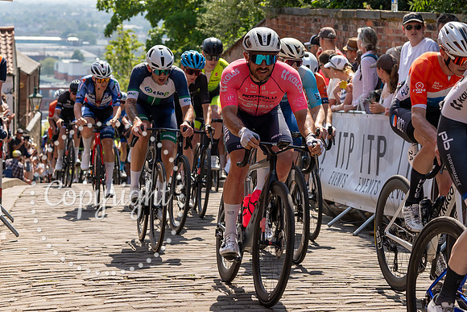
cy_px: 44
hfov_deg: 19.5
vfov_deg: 13.0
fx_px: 1360
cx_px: 282
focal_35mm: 105
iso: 160
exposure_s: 1/1600
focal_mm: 61
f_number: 4
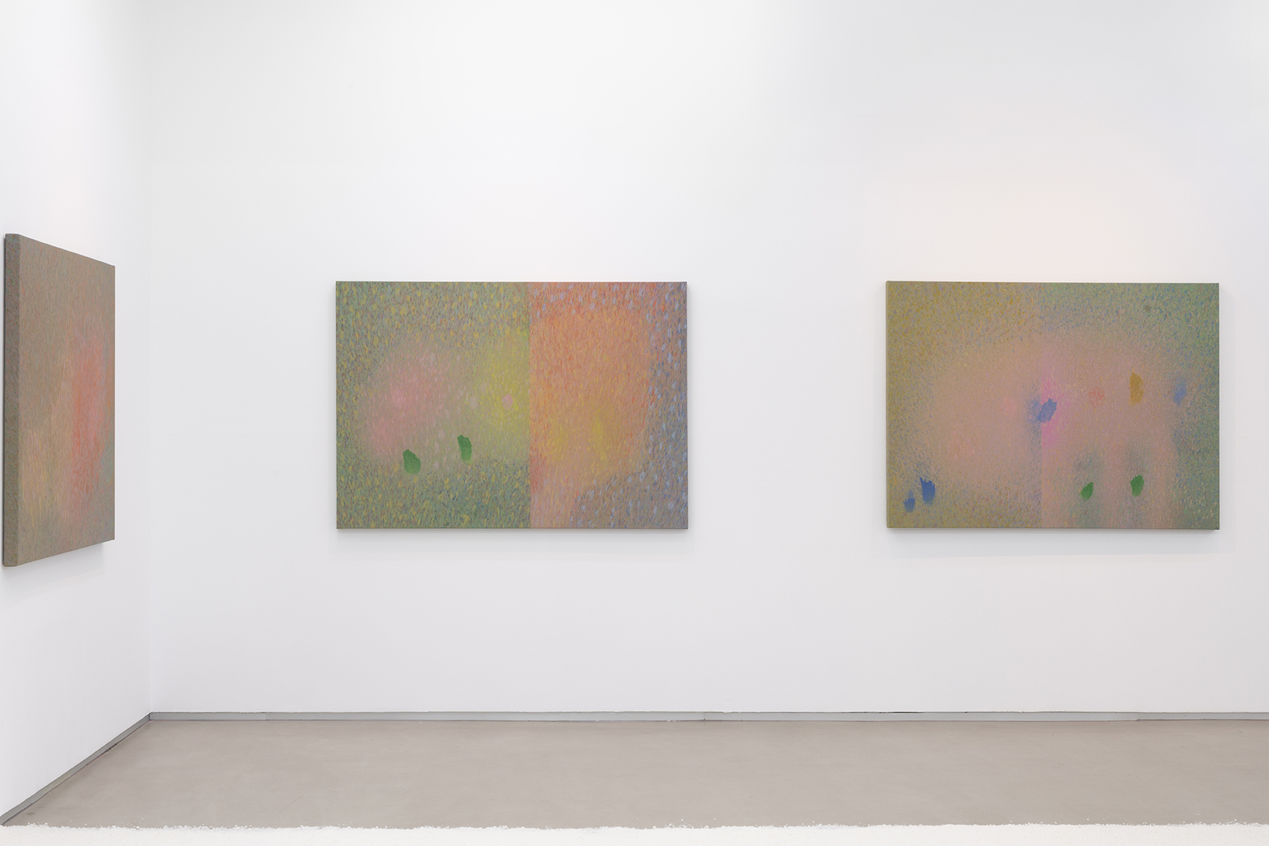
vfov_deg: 28.6
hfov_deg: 41.9
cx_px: 587
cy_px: 481
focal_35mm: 47
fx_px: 1657
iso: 64
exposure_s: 1
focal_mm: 41
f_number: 16
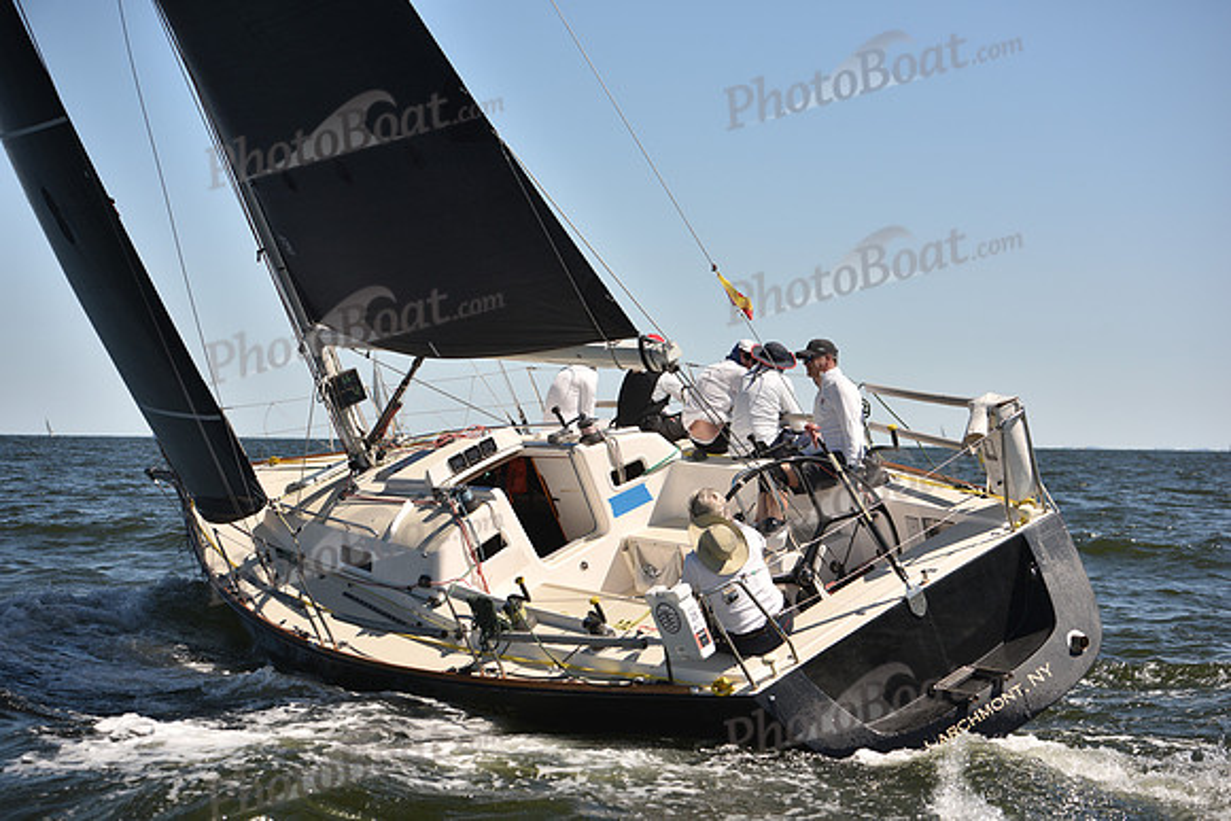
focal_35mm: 70
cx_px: 616
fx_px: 2394
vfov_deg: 19.5
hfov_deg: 28.8
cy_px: 410
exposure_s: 1/1600
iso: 250
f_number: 4
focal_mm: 70
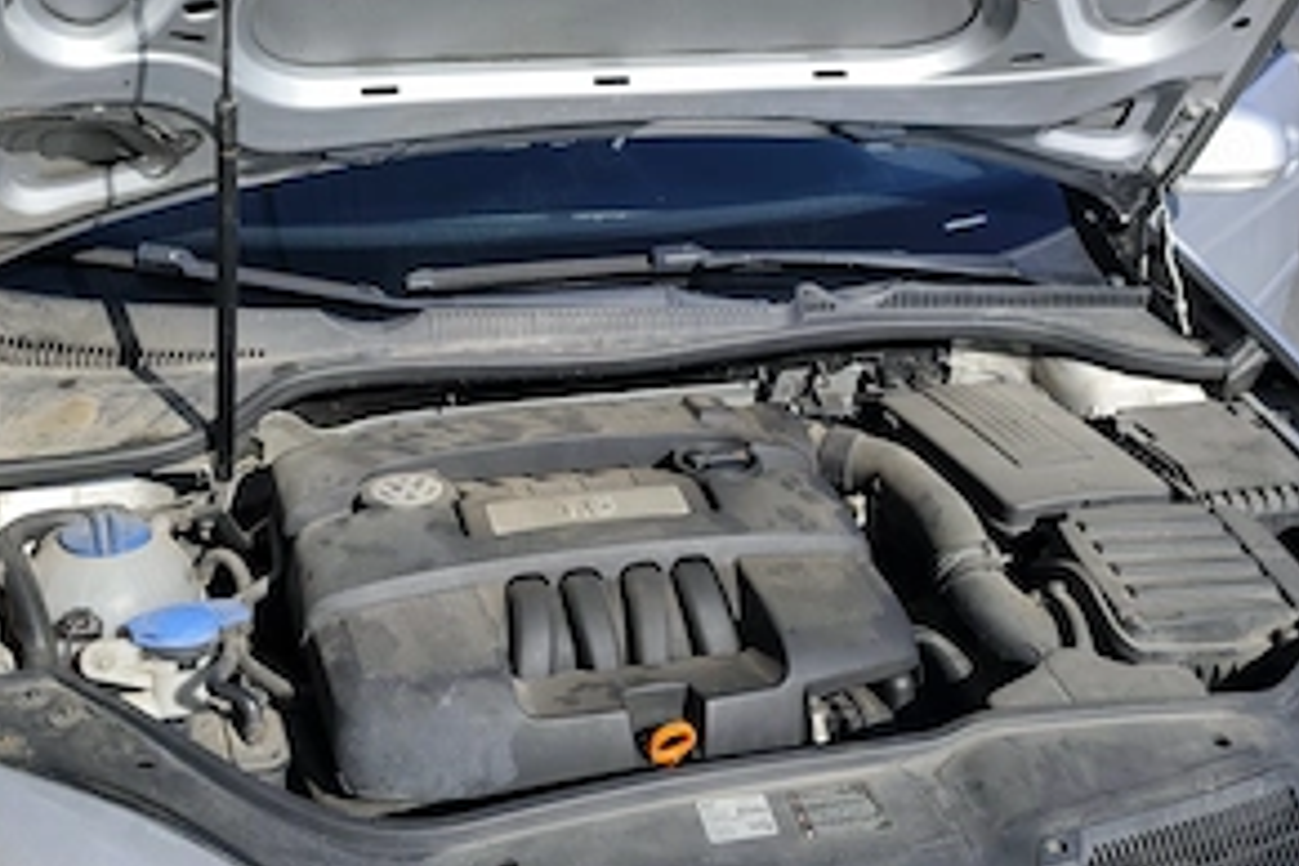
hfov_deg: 39.6
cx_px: 638
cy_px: 308
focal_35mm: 50
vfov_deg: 26.9
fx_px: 1804
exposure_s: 1/1139
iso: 50
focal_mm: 6.19
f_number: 1.65
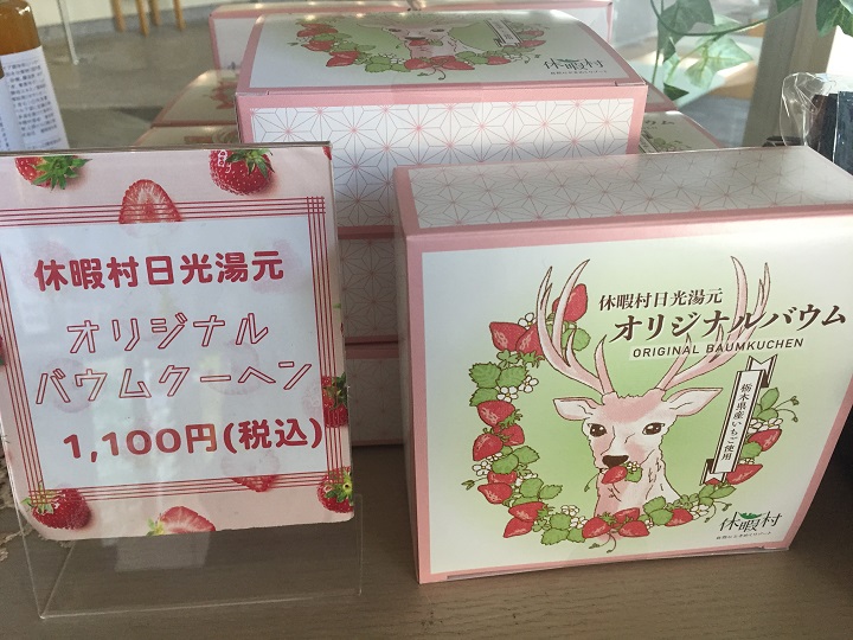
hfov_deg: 61.7
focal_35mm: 29
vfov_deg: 48.2
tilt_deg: -29.8
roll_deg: +0.2
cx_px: 426
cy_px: 320
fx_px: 715
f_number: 2.2
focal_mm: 4.15
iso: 50
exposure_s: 1/30
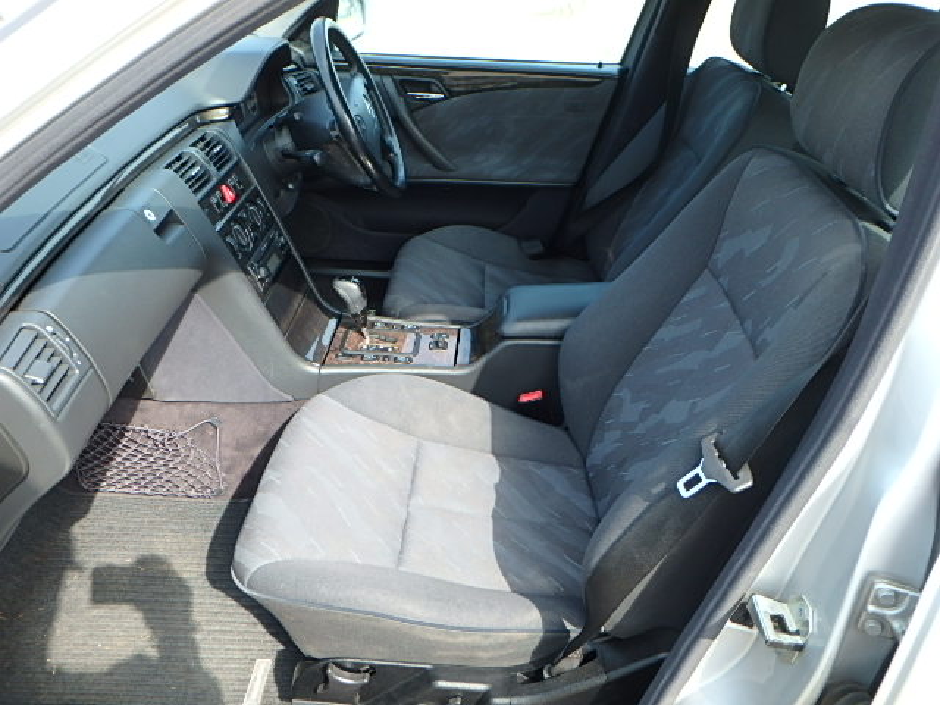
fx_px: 787
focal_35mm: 29
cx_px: 470
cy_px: 352
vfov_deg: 48.2
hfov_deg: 61.7
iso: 125
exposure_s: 1/100
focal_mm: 5.2
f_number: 4.6
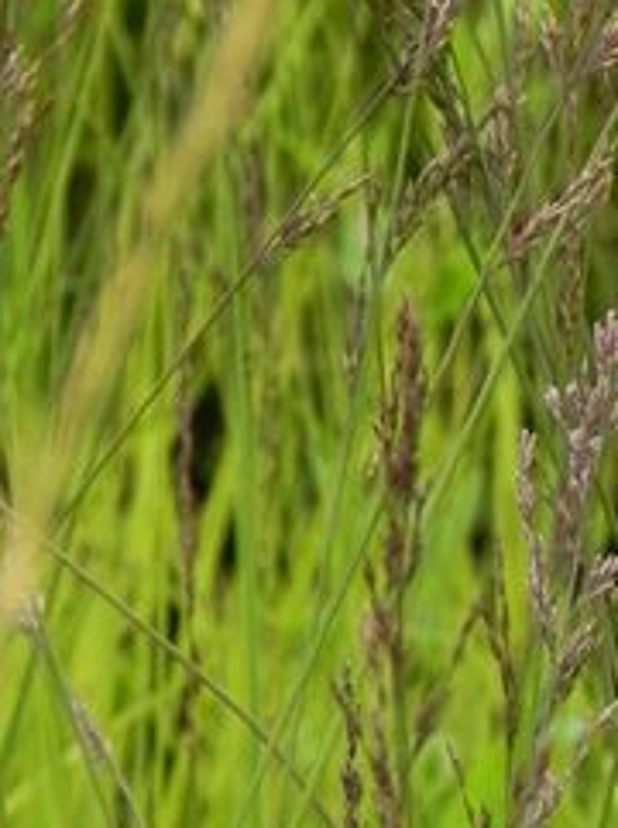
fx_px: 16827
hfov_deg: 2.1
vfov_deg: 2.8
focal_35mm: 705
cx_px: 827
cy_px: -505
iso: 160
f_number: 5.6
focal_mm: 37.7
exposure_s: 1/100
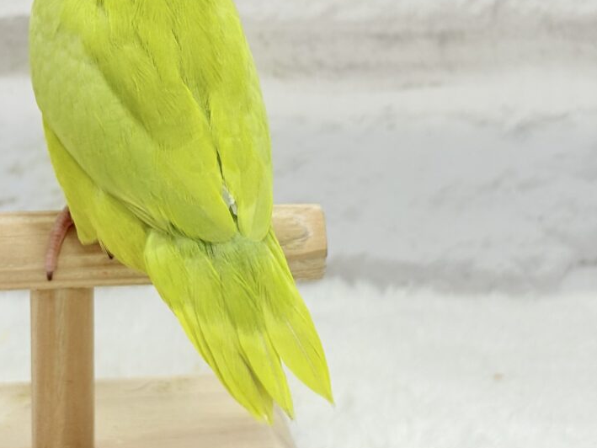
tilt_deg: -14.0
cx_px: 232
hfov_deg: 22.2
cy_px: 112
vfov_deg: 16.7
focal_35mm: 88
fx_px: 1518
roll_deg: +0.6
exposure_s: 1/100
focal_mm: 5.96
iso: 64
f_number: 1.6
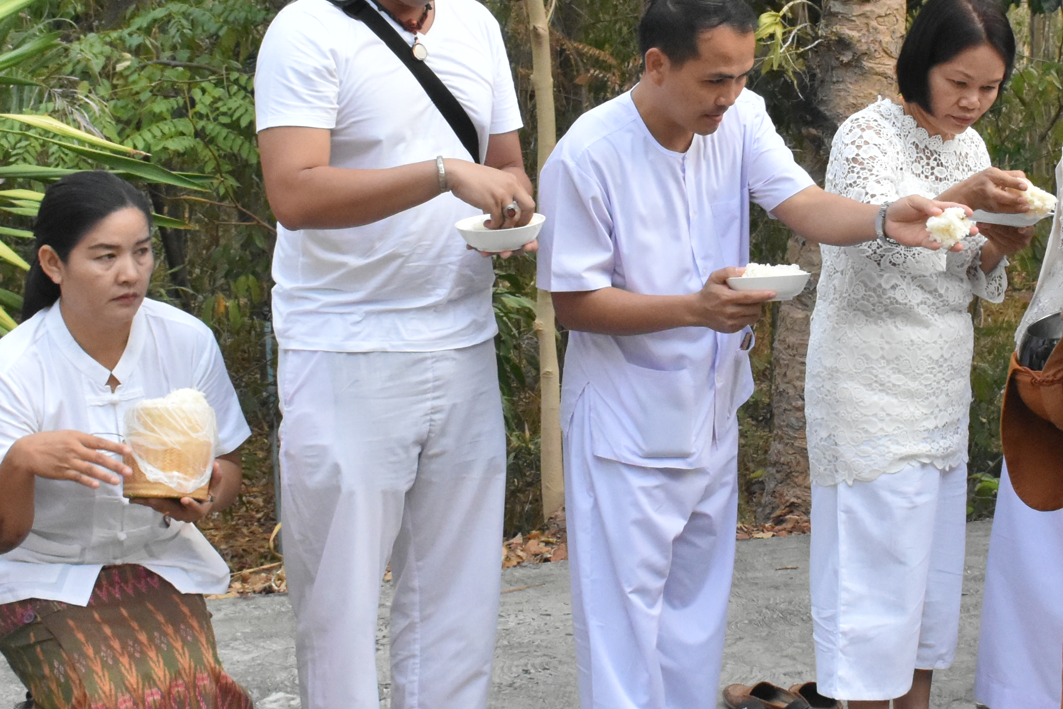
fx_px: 2367
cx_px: 785
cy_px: 271
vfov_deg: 17.0
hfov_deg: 25.0
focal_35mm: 80
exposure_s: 1/400
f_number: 10
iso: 2500
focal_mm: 23
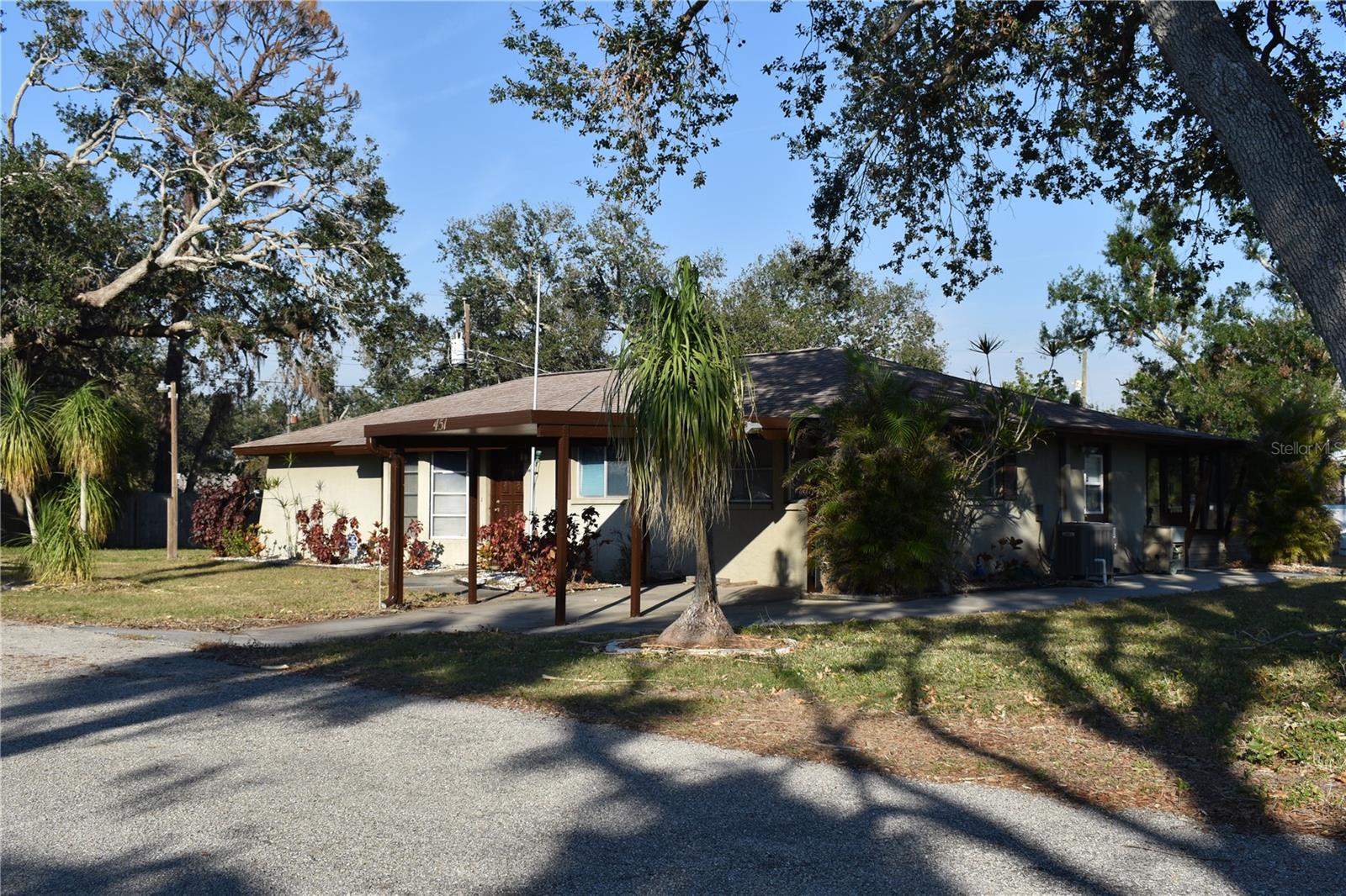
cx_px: 673
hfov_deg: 51.3
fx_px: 1402
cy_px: 448
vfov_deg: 35.5
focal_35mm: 38
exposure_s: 1/250
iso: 100
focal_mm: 25
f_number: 8
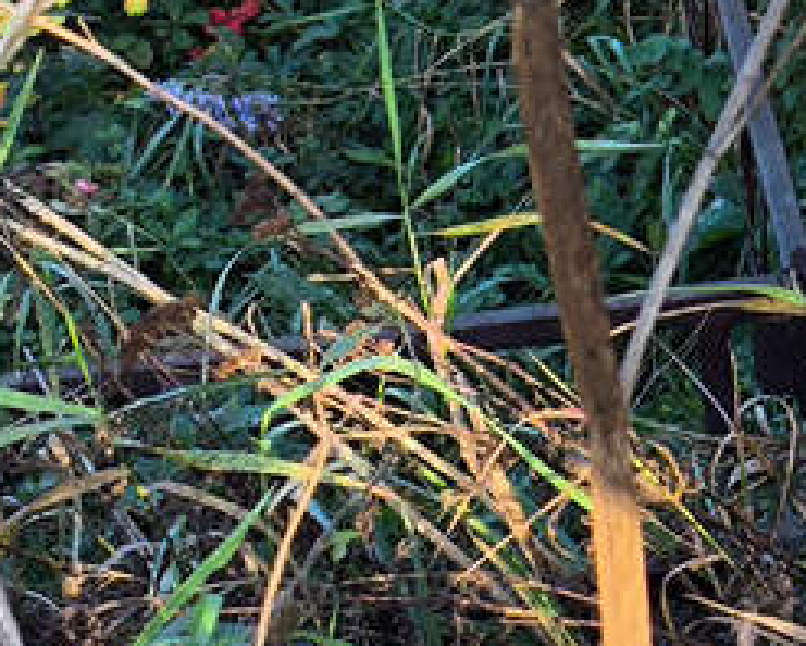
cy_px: 108
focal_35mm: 158
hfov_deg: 11.6
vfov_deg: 9.8
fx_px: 3772
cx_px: 1235
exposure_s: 1/251
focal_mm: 4.71
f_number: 1.7
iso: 50
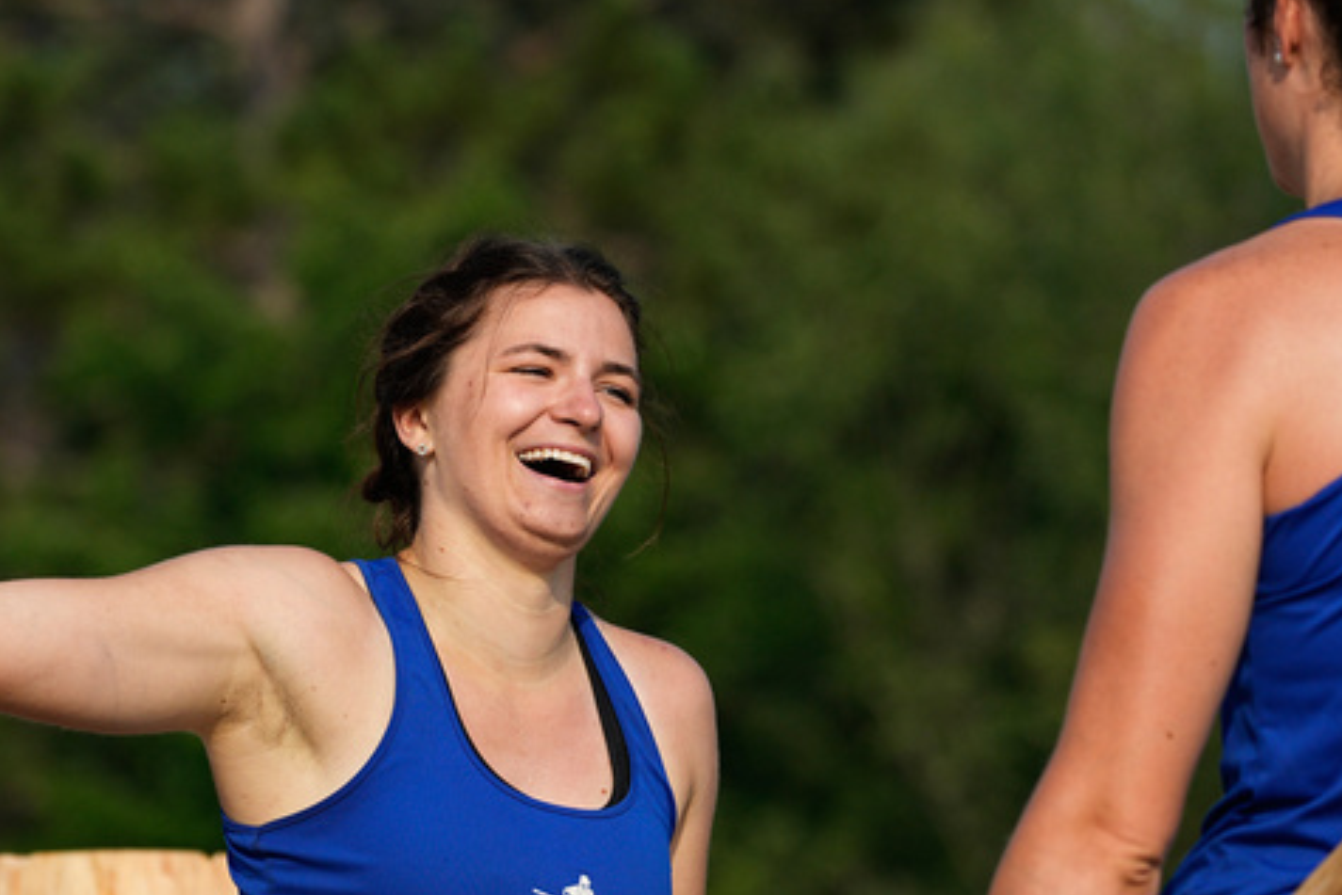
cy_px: 728
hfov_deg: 4.3
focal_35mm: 476
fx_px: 17749
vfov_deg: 2.9
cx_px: 509
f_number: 5.6
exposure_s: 1/1600
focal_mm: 221
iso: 250
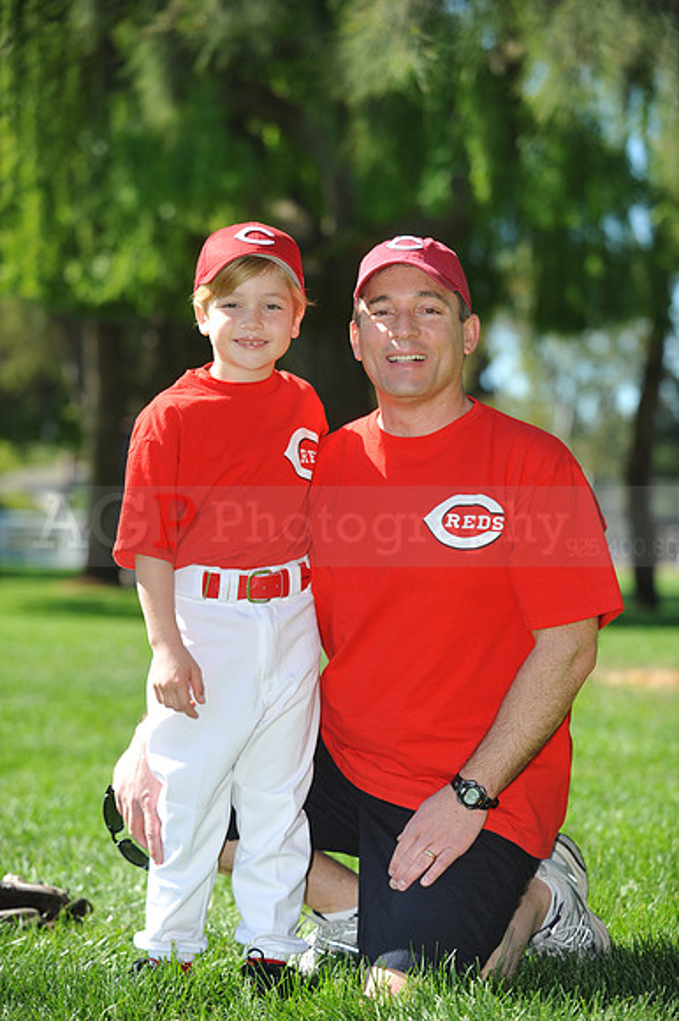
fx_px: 2832
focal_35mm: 100
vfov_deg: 20.4
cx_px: 340
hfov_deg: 13.7
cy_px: 510
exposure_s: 1/1000
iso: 200
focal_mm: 100
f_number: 4
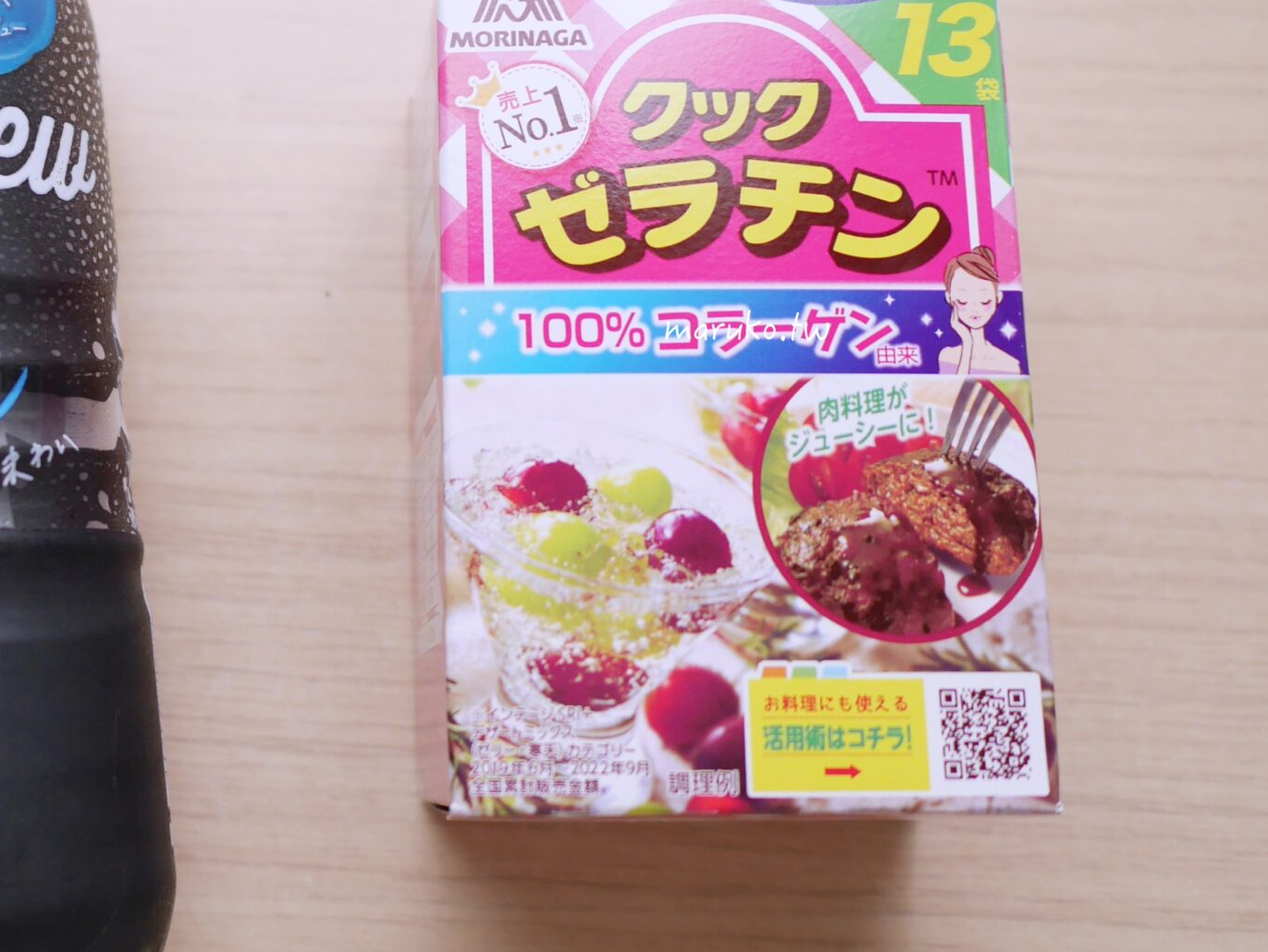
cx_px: 289
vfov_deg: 25.9
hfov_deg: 33.5
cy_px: 287
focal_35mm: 56
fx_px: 2053
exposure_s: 1/60
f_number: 1.8
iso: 400
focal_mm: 15
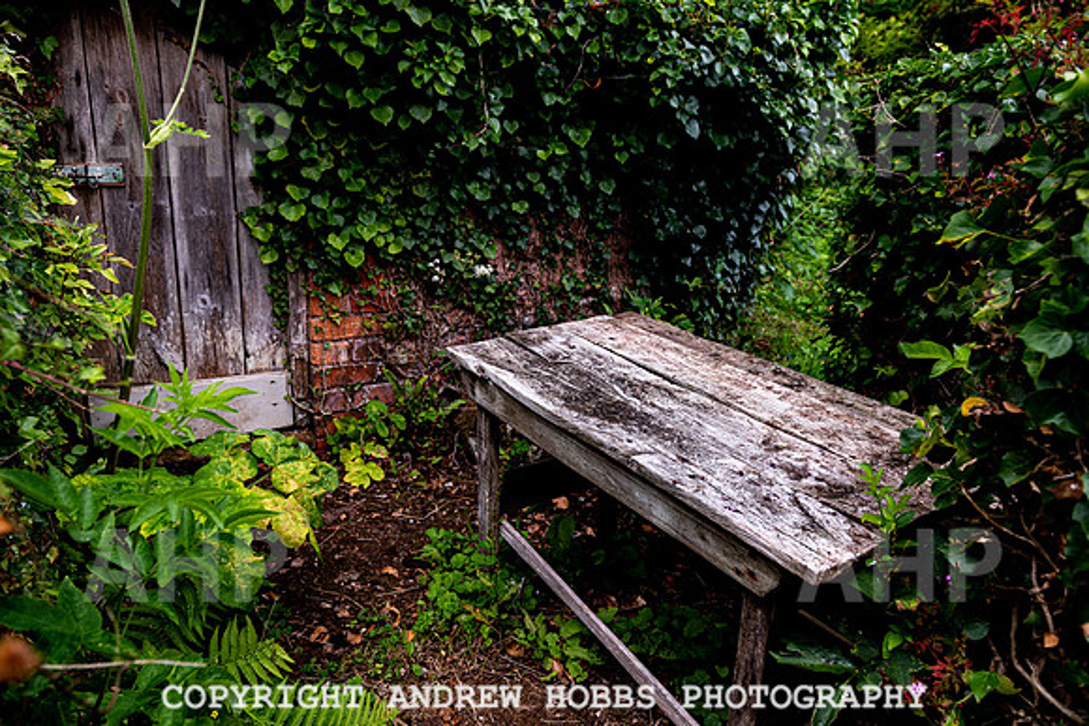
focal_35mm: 25
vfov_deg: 51.7
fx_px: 750
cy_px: 363
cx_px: 544
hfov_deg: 72.0
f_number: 5.6
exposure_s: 1/100
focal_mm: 24
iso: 64
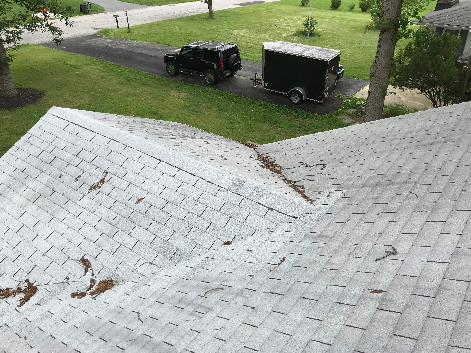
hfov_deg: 63.4
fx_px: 381
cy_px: 176
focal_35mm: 28
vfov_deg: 49.7
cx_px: 236
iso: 20
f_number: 1.8
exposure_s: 1/602
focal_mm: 3.99
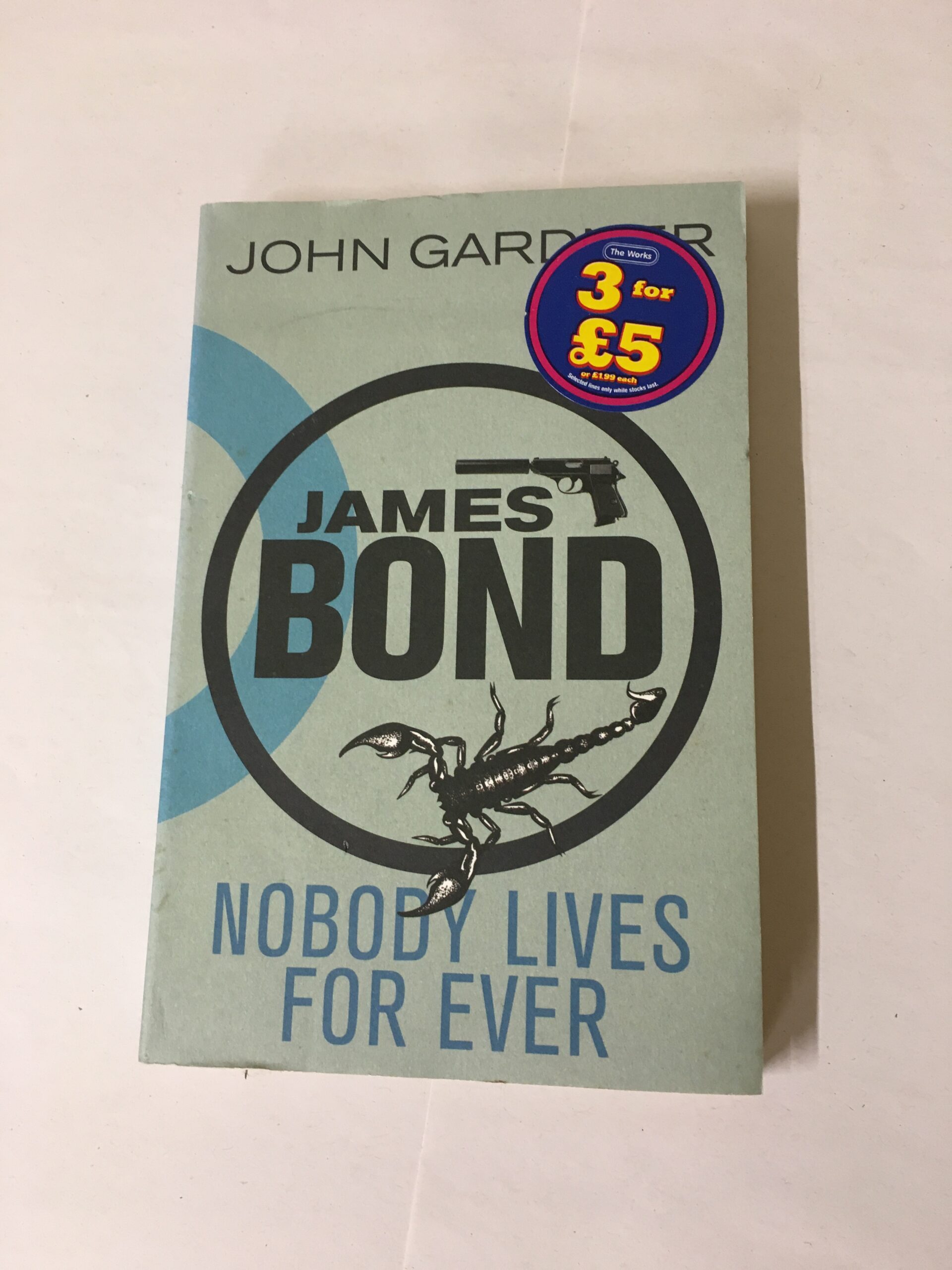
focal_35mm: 29
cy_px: 635
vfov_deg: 61.7
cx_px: 476
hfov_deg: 48.2
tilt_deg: -78.5
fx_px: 1063
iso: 100
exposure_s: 1/33
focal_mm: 4.15
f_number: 2.2
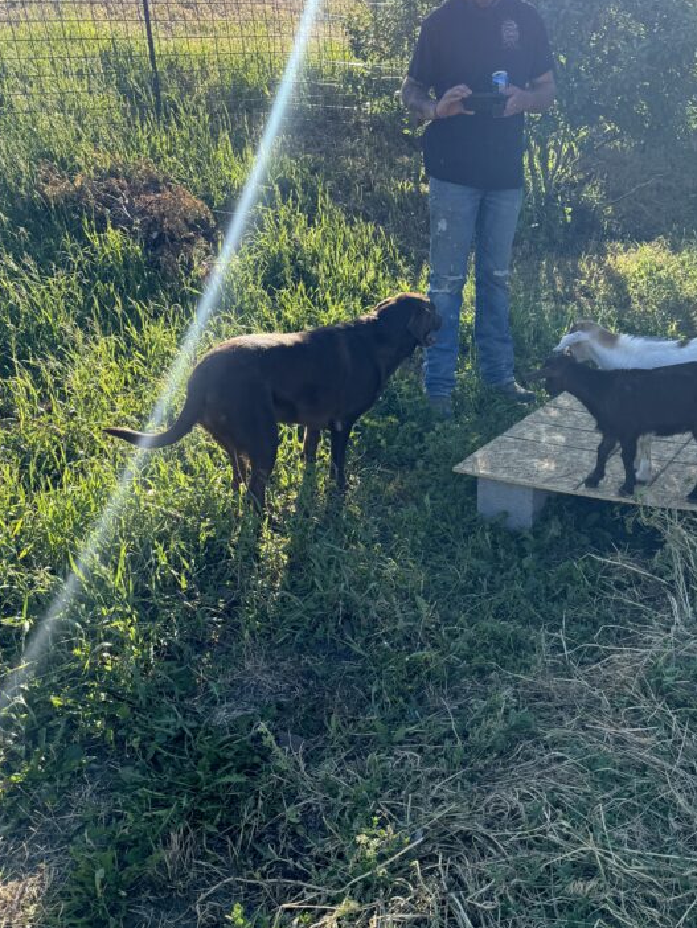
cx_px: 472
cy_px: 538
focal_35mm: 35
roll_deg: +2.5
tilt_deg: -24.4
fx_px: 939
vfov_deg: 52.4
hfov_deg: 40.2
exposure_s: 1/966
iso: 80
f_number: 1.78
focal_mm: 6.76
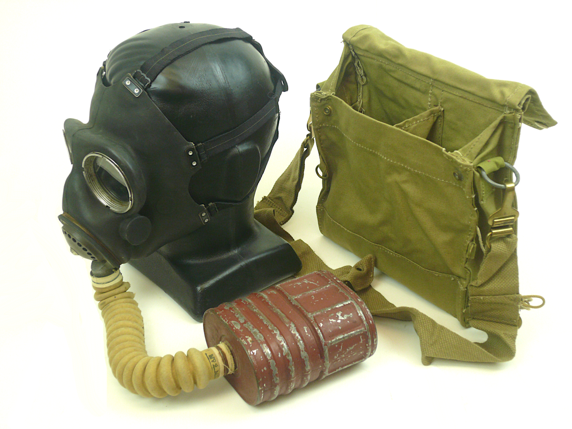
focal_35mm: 46
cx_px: 286
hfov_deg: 41.2
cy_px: 214
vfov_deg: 31.5
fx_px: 760
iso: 100
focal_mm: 7.5
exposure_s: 1/60
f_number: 3.5
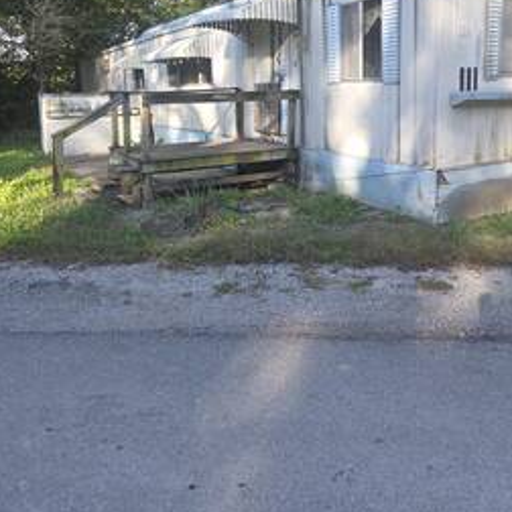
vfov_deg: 50.5
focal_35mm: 31
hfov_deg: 52.4
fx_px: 519
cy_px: 132
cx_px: 221
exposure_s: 1/160
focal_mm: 5.4
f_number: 1.8
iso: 25
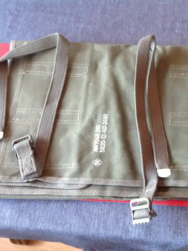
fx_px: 340
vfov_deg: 40.4
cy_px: 126
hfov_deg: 30.2
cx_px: 146
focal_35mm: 47
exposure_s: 1/15
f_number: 2.4
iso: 200
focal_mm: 4.28
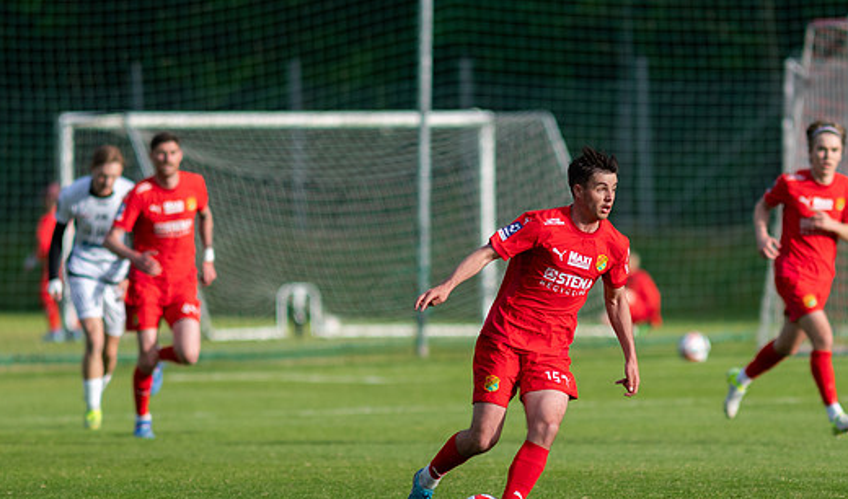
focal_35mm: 637
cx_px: 508
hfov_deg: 3.4
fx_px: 14485
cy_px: 303
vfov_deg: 2.0
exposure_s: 1/2500
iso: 220
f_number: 3.2
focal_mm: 300
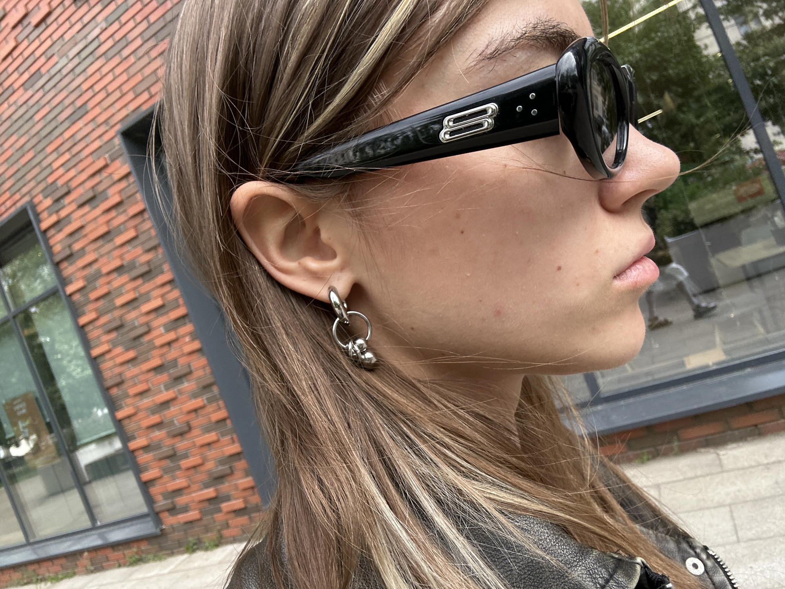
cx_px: 392
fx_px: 522
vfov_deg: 58.9
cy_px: 294
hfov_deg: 73.9
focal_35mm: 23
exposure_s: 1/182
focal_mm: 2.69
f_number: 1.9
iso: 25
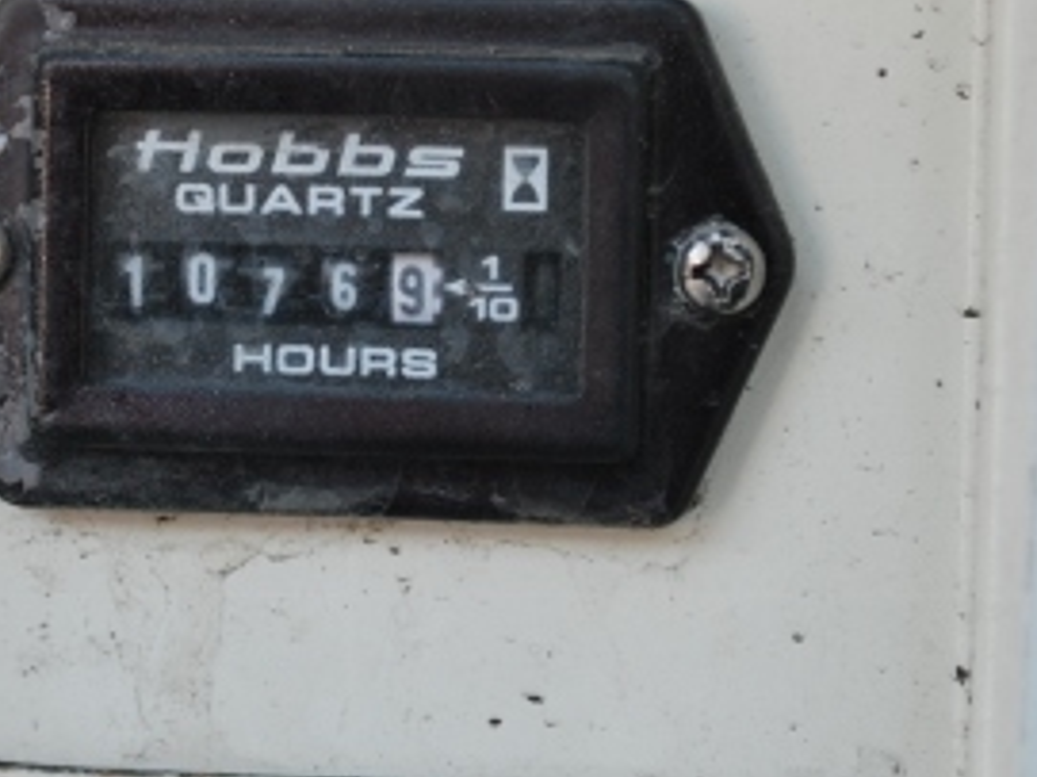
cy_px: 253
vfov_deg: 9.9
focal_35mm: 150
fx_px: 4492
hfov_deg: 13.1
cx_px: 260
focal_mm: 44
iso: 400
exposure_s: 1/100
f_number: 5.3
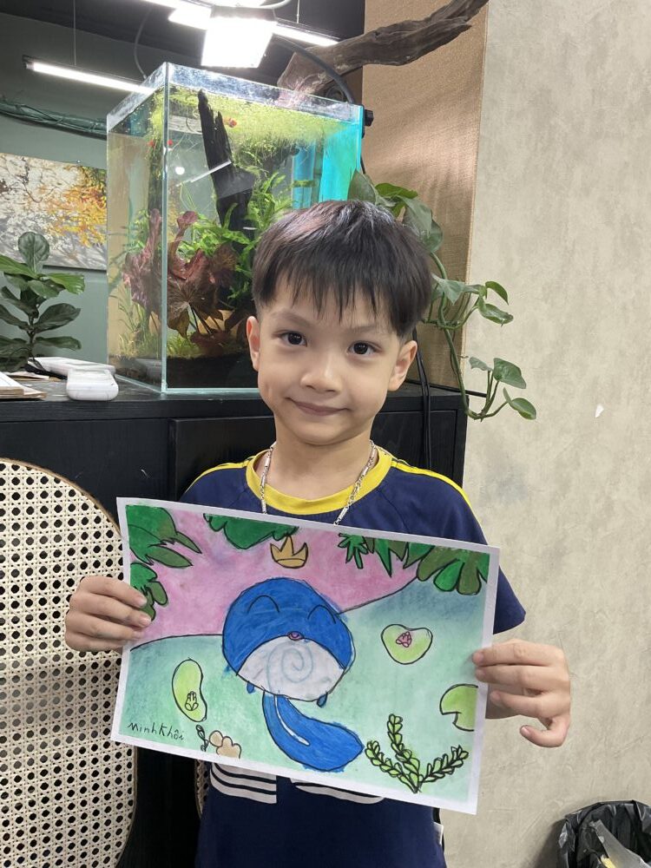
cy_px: 434
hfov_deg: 48.2
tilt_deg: -8.5
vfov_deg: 61.7
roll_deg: -3.0
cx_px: 326
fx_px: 727
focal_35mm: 29
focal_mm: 3
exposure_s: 1/50
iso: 64
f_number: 1.8
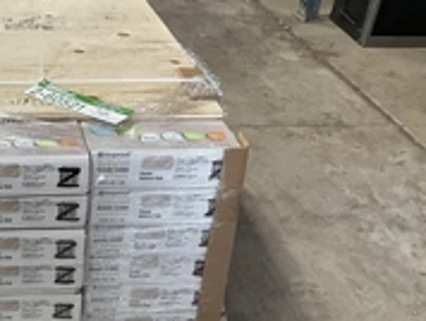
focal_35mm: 65
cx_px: -50
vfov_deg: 22.5
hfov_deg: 27.1
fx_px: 801
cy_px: 230
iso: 64
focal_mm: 3
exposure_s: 1/60
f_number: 1.8
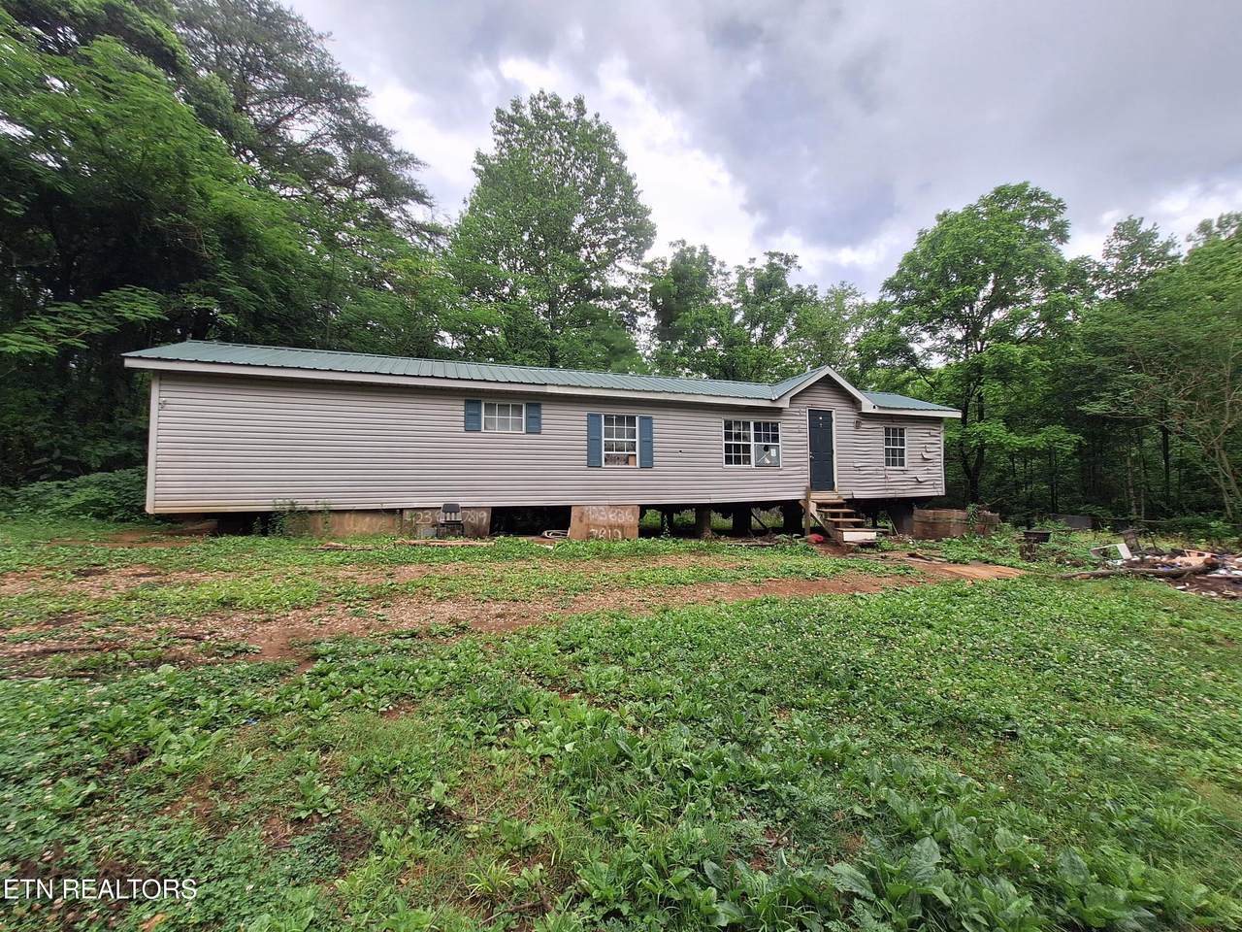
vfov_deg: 89.9
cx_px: 621
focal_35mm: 13
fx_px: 466
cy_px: 466
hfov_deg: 106.2
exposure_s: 1/353
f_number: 2.2
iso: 40
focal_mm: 1.74
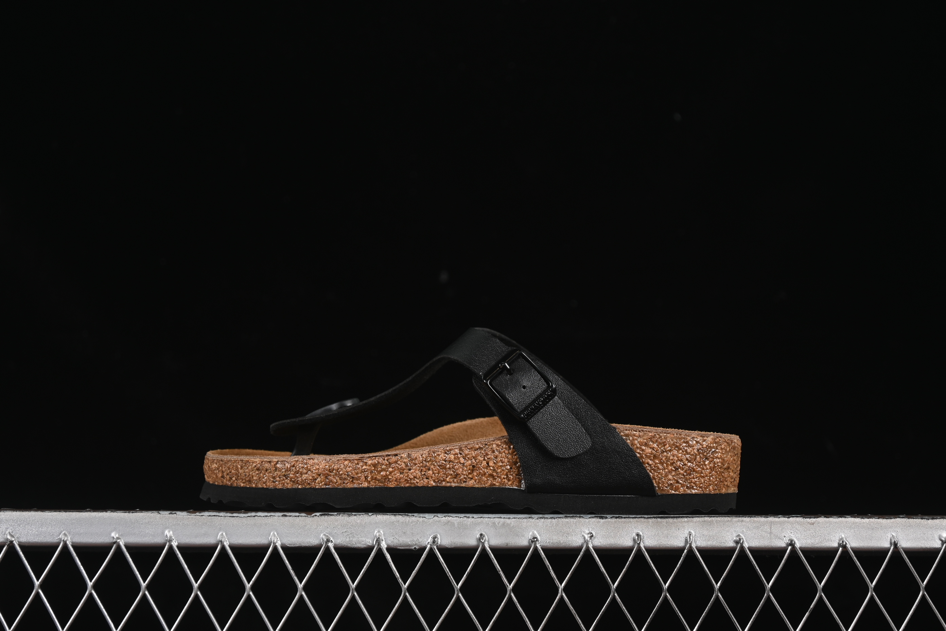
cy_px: 316
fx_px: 1971
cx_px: 473
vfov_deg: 18.2
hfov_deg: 27.0
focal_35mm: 75
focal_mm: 50
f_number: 6.3
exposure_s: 1/50
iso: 160
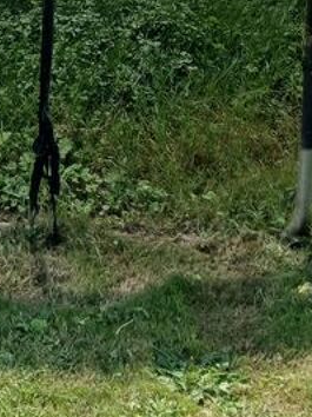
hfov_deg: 14.6
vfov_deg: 17.4
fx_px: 1179
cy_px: -260
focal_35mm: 98
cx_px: -51
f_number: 1.8
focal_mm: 3.98
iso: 20
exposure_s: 1/300
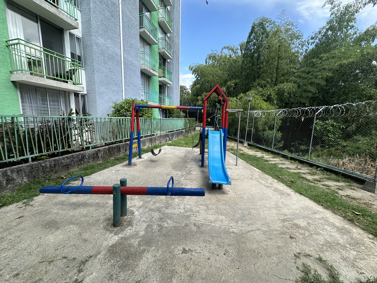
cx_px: 188
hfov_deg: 102.1
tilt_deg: -9.6
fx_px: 152
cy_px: 142
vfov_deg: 85.7
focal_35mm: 14
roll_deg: -1.5
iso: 40
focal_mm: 2.22
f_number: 2.2
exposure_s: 1/511
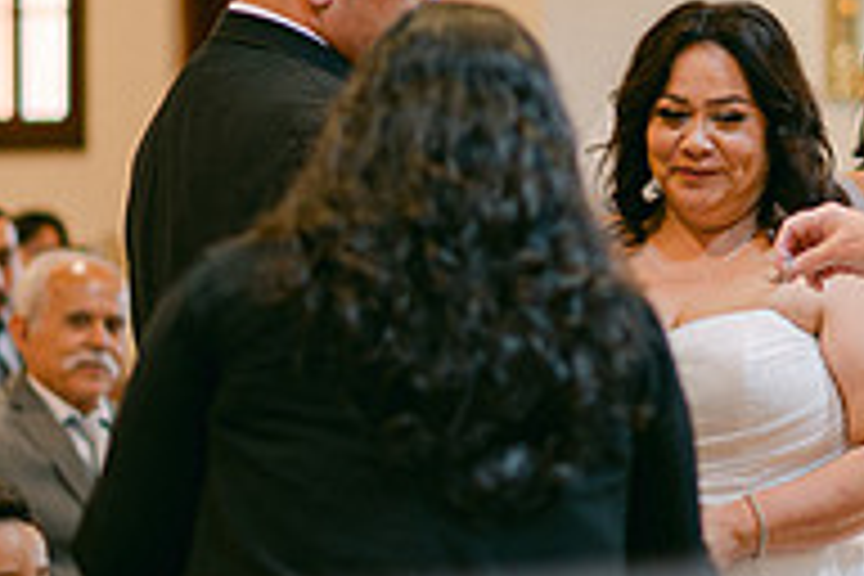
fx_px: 6168
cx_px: 706
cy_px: 122
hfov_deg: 8.0
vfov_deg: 5.3
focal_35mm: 257
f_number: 1.8
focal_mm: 85
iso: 250
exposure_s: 1/125
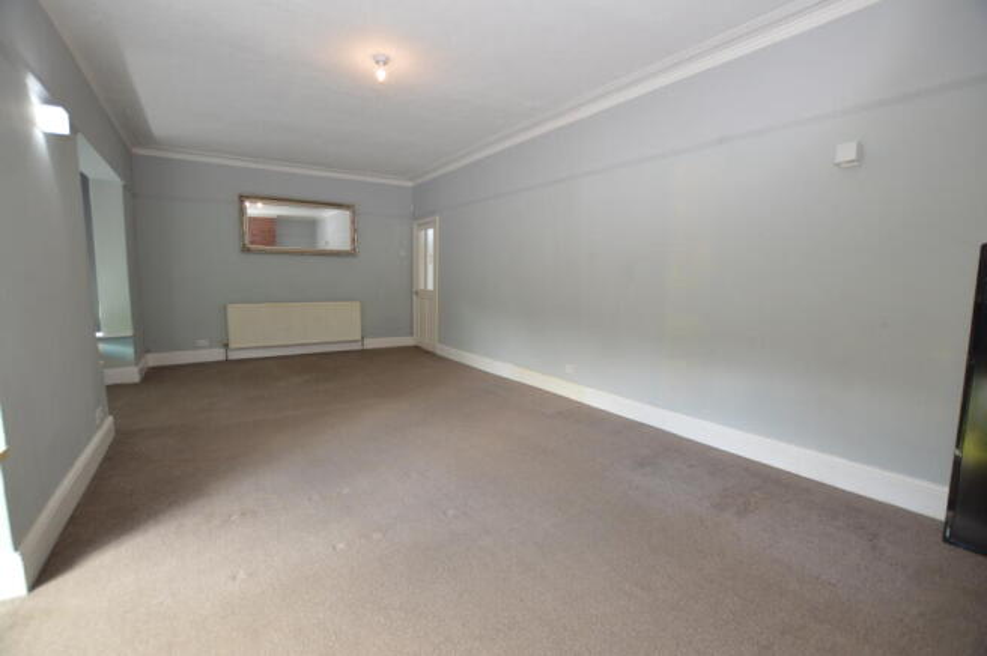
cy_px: 328
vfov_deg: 77.2
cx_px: 494
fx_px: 411
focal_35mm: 15
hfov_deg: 100.4
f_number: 3.5
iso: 560
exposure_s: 1/60
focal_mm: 10
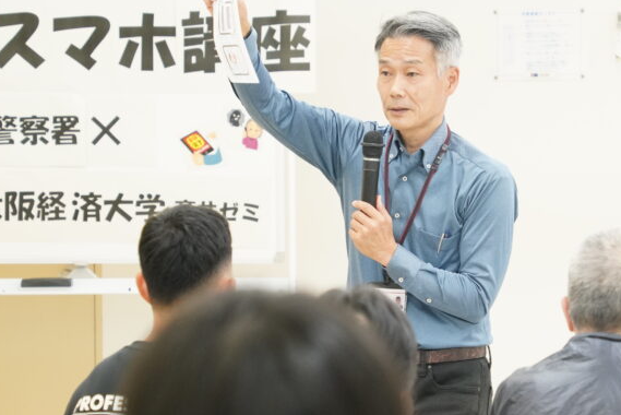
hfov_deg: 8.7
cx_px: 372
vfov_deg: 5.8
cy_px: 263
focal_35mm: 236
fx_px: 4073
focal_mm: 105
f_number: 4.5
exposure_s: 1/250
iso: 3200
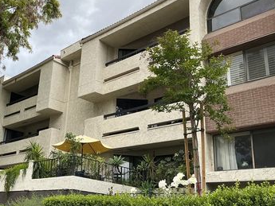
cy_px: 108
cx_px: 78
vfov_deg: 34.4
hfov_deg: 43.7
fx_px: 334
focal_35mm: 42
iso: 25
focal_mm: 3
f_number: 1.8
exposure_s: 1/469
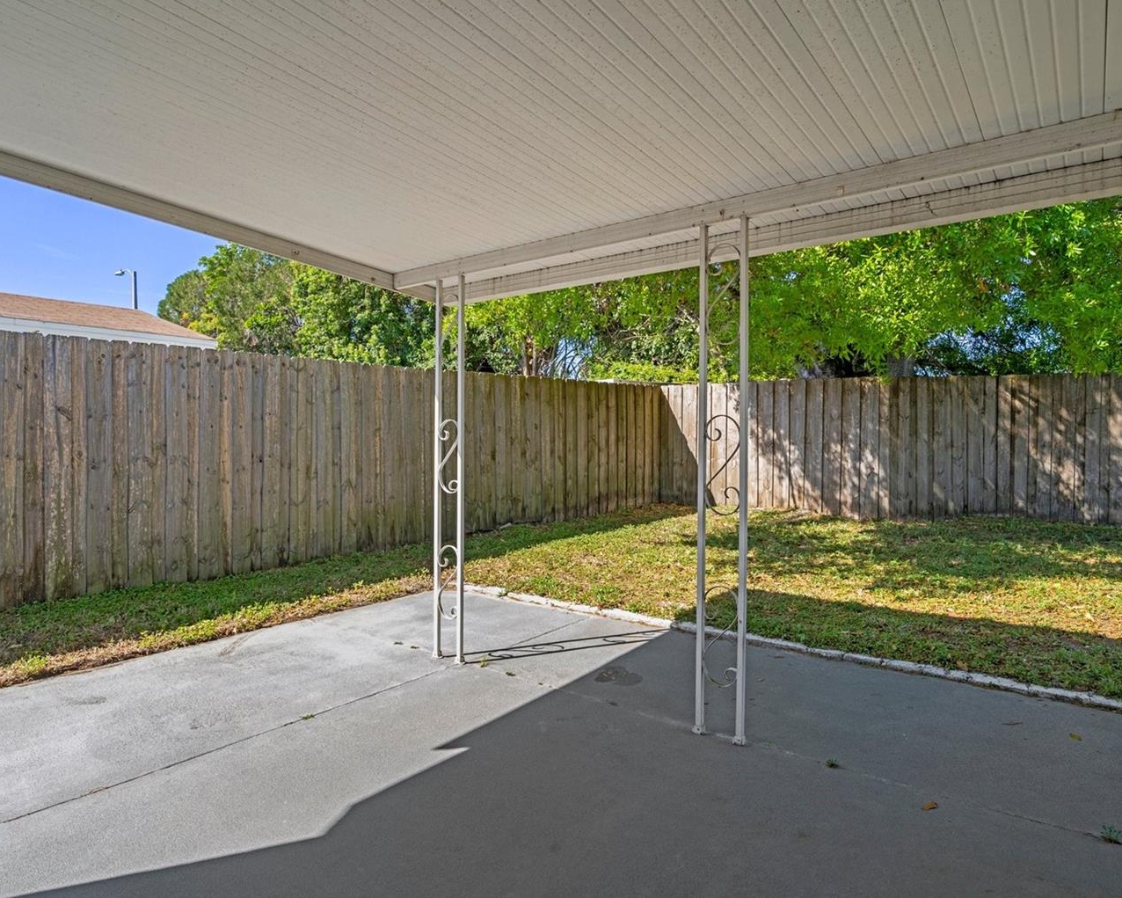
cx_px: 600
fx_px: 664
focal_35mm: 20
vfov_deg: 68.1
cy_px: 448
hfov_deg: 80.3
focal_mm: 17
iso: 320
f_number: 9
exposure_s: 1/160
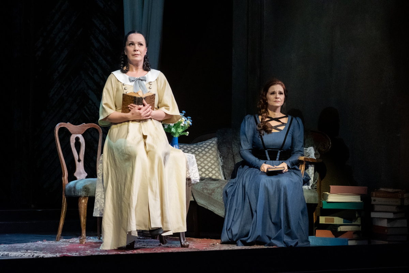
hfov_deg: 18.4
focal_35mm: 111
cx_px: 204
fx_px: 1262
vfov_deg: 12.4
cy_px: 136
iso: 12800
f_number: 5
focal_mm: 111
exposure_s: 1/500
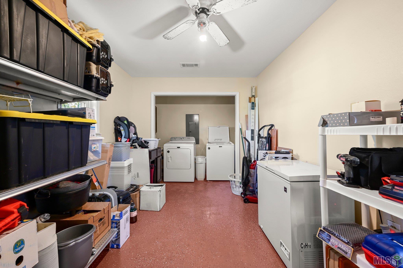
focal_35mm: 14
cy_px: 134
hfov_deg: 104.3
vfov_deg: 81.1
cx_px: 202
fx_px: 157
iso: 200
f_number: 10
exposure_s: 1.6
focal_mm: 14
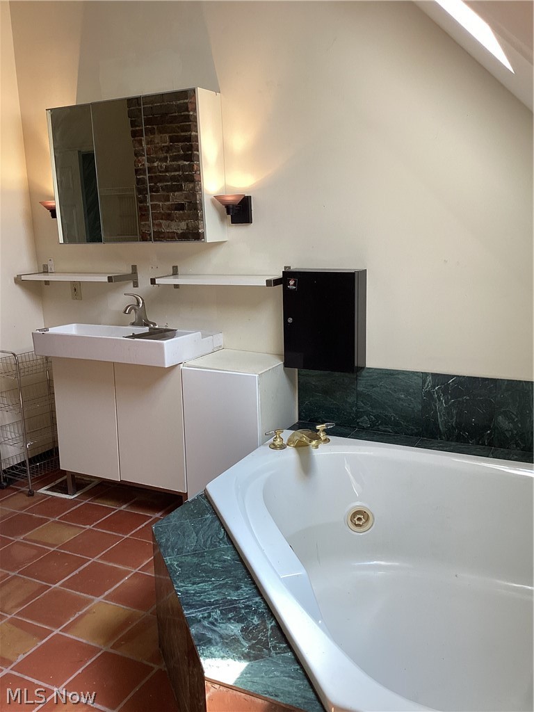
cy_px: 356
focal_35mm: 31
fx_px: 638
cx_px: 267
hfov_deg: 45.4
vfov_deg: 58.4
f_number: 2.4
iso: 50
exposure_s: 1/50
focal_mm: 3.3
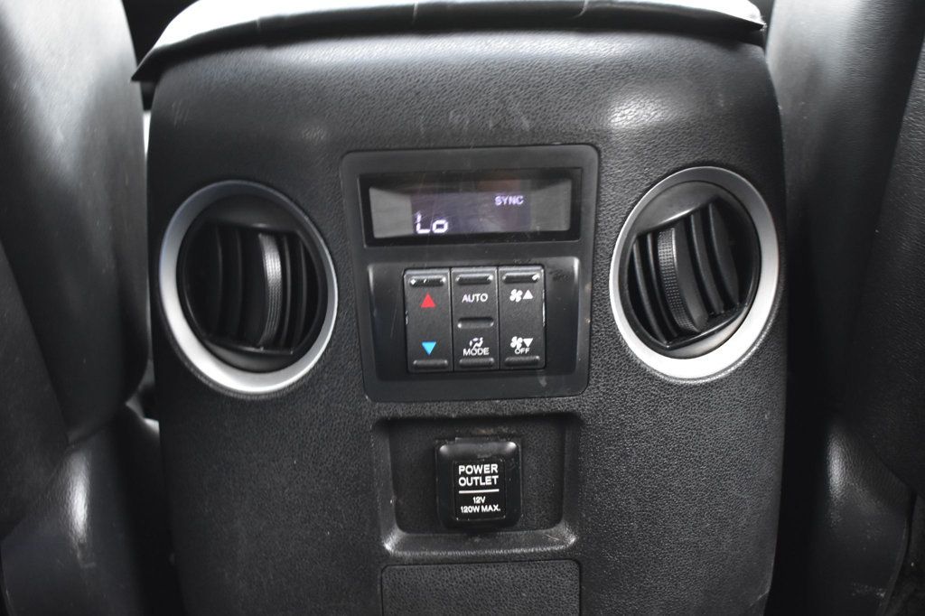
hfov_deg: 43.6
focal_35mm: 45
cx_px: 462
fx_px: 1156
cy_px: 308
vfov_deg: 29.8
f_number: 5.6
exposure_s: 1/15
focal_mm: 30
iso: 1600
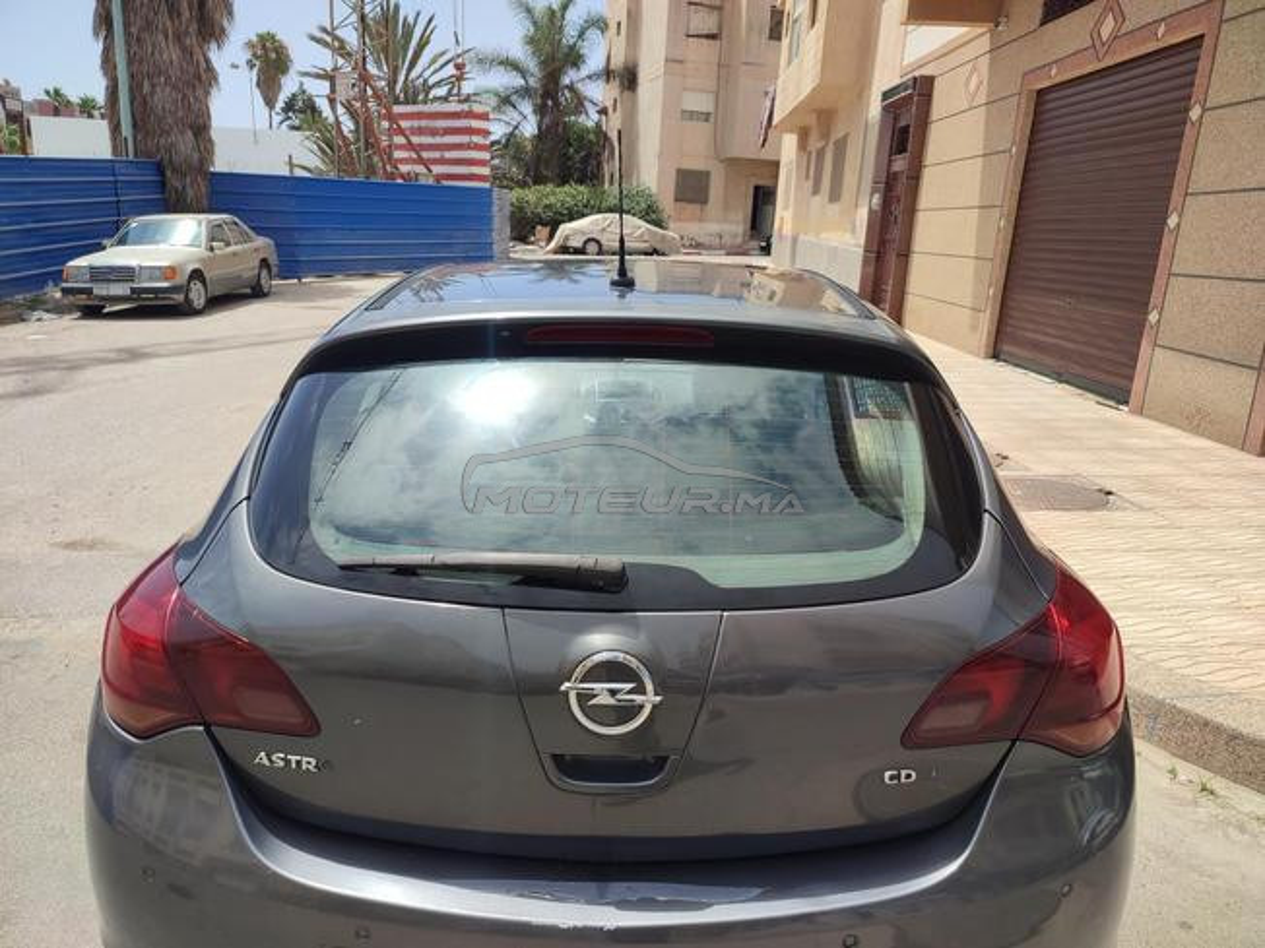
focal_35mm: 25
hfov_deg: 69.4
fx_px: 914
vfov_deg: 54.9
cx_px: 632
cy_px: 474
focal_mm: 6.04
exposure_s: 1/660
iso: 50
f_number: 1.9
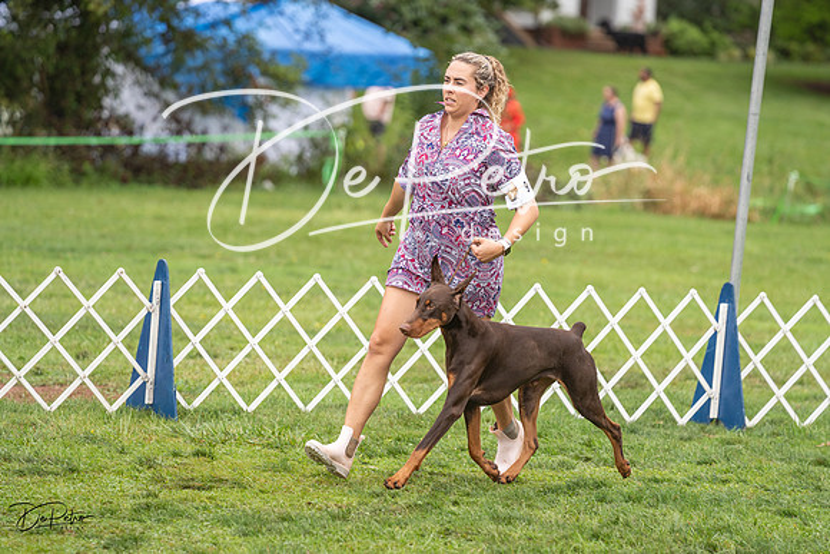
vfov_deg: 6.9
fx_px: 4612
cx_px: 415
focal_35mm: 200
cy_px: 277
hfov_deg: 10.3
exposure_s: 1/1250
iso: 640
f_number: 4
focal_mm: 200
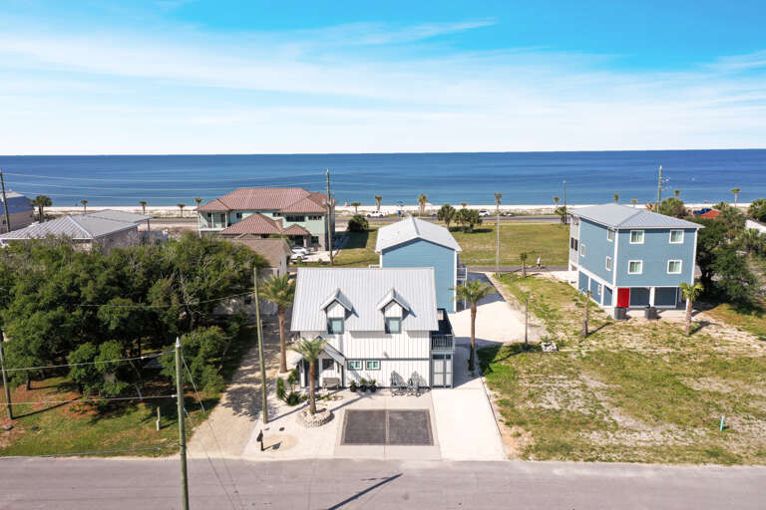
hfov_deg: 65.5
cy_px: 255
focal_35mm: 28
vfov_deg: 46.4
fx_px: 596
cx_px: 383
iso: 100
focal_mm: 10.26
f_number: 6.3
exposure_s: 1/500
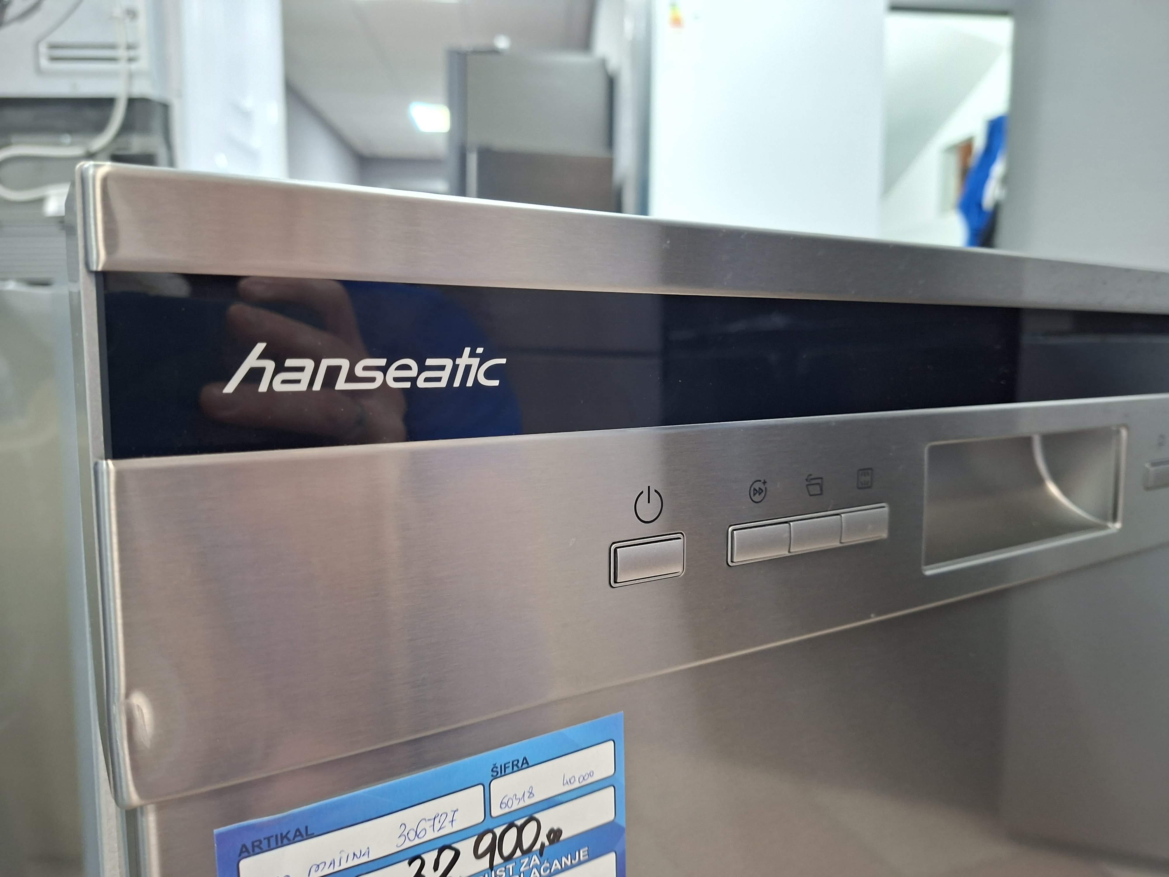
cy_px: 438
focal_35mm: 23
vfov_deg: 58.9
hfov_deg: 73.9
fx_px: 777
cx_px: 584
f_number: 1.8
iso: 400
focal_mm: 5.54
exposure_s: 1/33
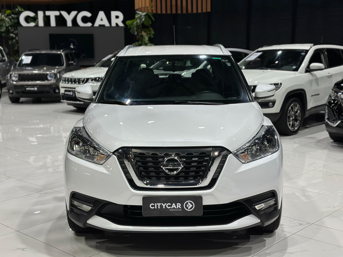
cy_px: 128
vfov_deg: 30.3
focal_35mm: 48
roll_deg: +0.6
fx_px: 476
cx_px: 172
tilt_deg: -9.4
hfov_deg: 39.7
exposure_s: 1/120
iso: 125
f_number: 1.78
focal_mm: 6.86
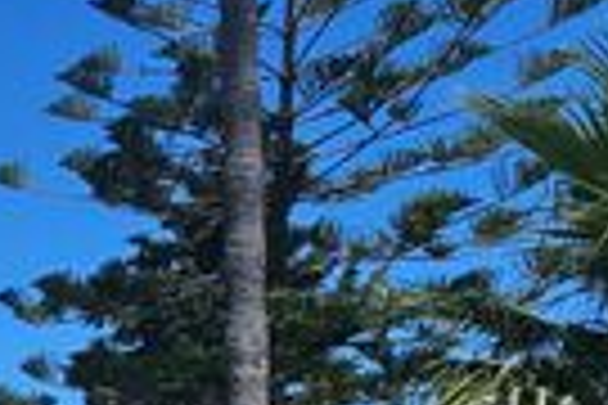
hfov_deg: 18.6
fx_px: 1081
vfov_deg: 19.0
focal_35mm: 64
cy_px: 580
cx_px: -635
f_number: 2.2
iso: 50
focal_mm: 2.2
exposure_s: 1/5172
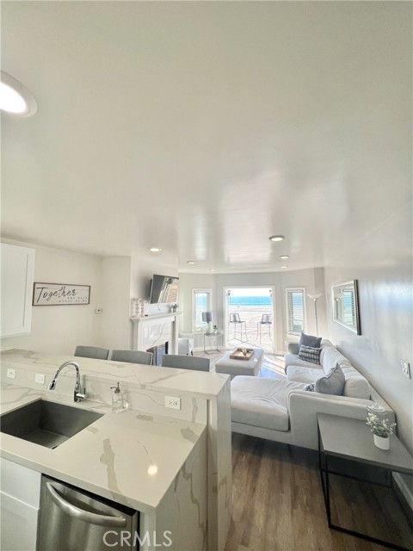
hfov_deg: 89.9
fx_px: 207
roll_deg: +0.2
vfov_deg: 106.2
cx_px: 206
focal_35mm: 13
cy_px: 276
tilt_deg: +4.5
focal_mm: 1.57
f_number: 1.8
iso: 32
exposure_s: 1/240
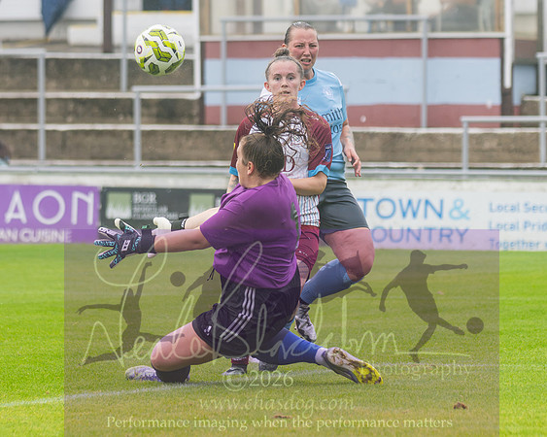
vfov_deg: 3.9
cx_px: 215
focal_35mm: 400
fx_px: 6476
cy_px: 170
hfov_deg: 4.8
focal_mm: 155
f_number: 2.8
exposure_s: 1/1600
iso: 500
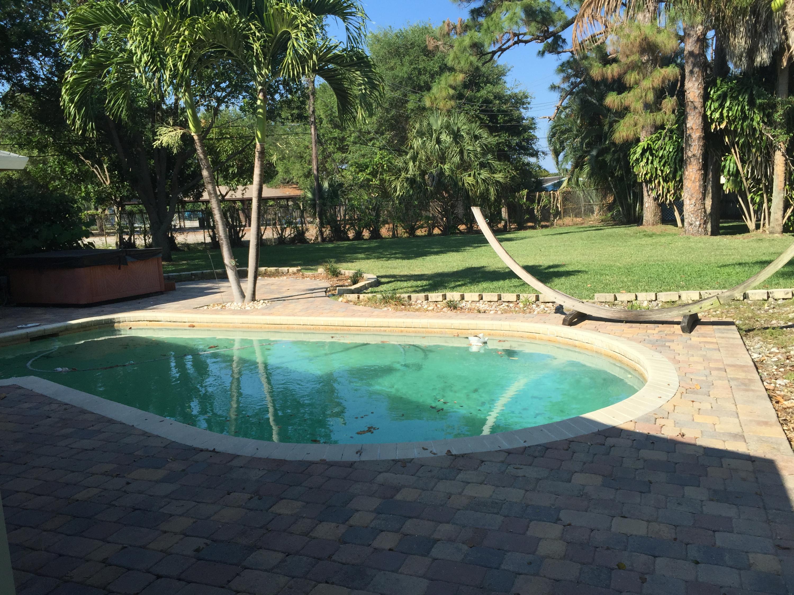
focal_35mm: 29
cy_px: 298
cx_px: 397
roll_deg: +1.1
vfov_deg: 48.2
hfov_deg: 61.7
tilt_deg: -7.0
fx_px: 665
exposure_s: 1/1522
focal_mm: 4.15
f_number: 2.2
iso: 32
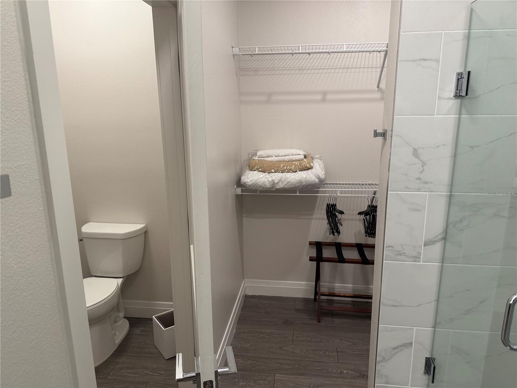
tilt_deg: -12.5
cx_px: 258
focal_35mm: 24
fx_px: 358
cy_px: 194
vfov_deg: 56.8
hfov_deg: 71.6
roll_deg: +0.4
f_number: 1.78
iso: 200
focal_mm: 6.76
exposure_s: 1/120
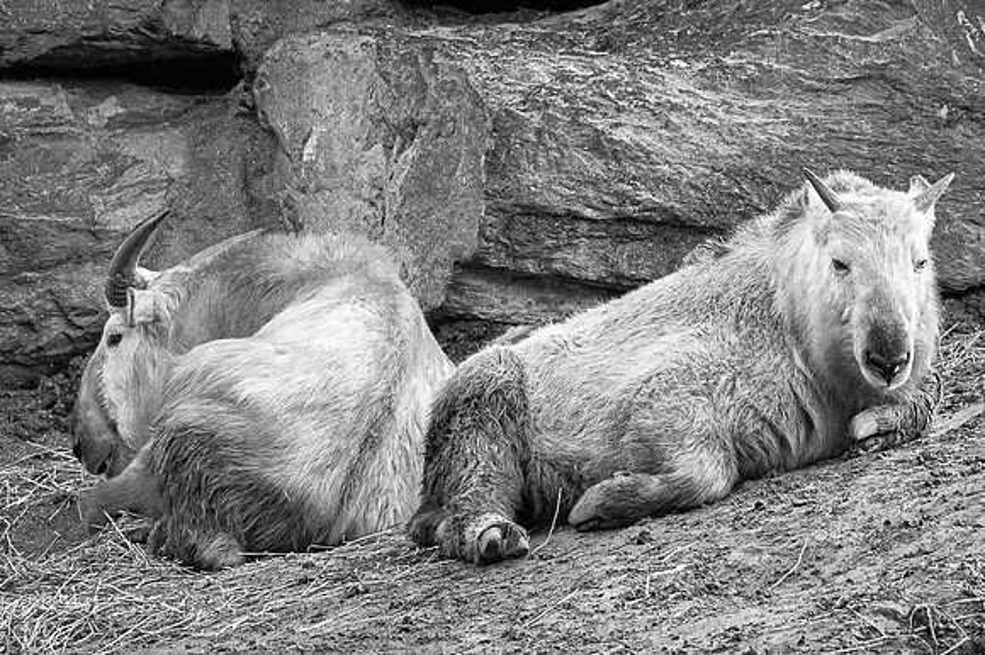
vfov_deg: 3.0
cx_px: 363
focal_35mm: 460
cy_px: 257
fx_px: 12580
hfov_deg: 4.5
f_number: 6.3
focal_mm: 200
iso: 800
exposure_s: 1/500
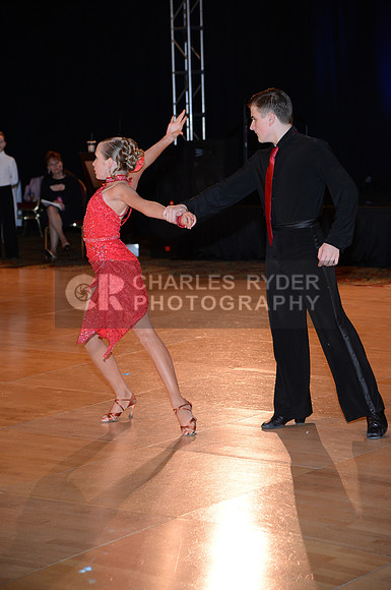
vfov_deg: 22.2
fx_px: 1503
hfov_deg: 14.8
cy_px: 295
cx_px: 196
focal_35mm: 92
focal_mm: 92
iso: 2000
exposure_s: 1/200
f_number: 4.5
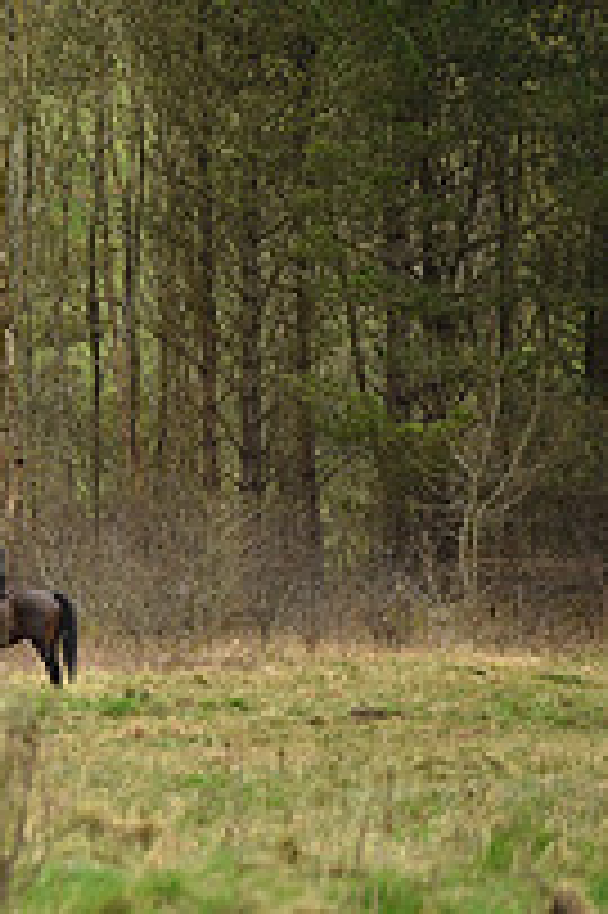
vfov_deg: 3.6
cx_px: -685
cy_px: 522
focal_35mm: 571
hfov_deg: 2.4
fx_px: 14489
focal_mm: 200
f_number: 4
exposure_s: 1/1250
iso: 800
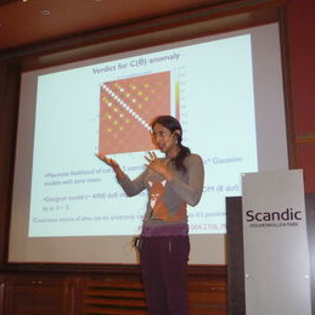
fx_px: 443
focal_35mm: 43
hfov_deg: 39.1
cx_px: 139
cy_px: 159
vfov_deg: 39.2
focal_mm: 6.4
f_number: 3.9
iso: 800
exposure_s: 1/60
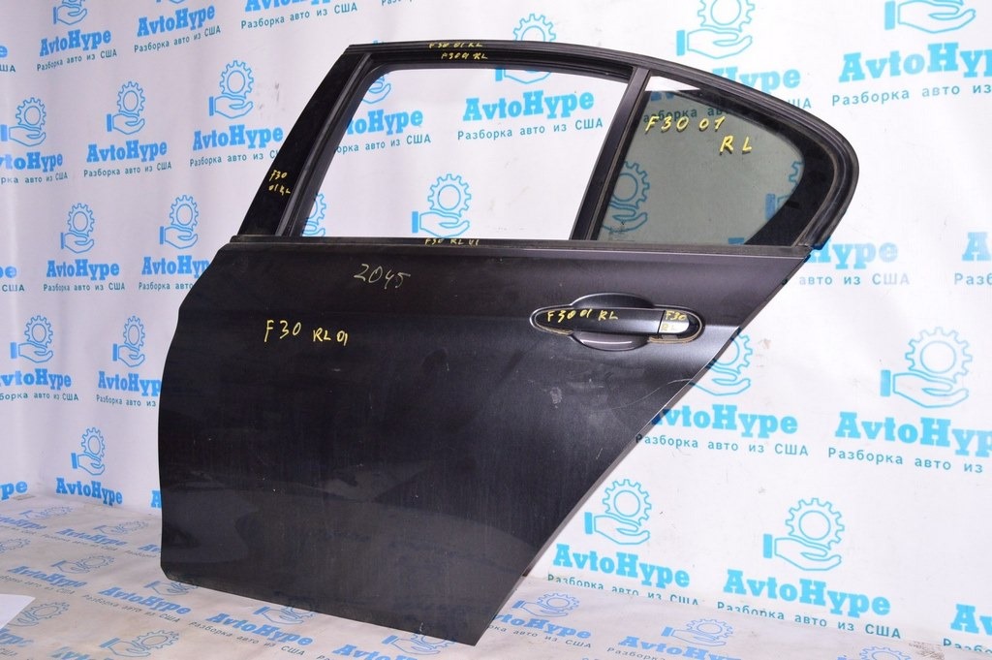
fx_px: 867
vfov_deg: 41.6
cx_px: 496
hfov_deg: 59.5
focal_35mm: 32
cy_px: 330
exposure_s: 1/200
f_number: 8
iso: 1600
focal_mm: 21
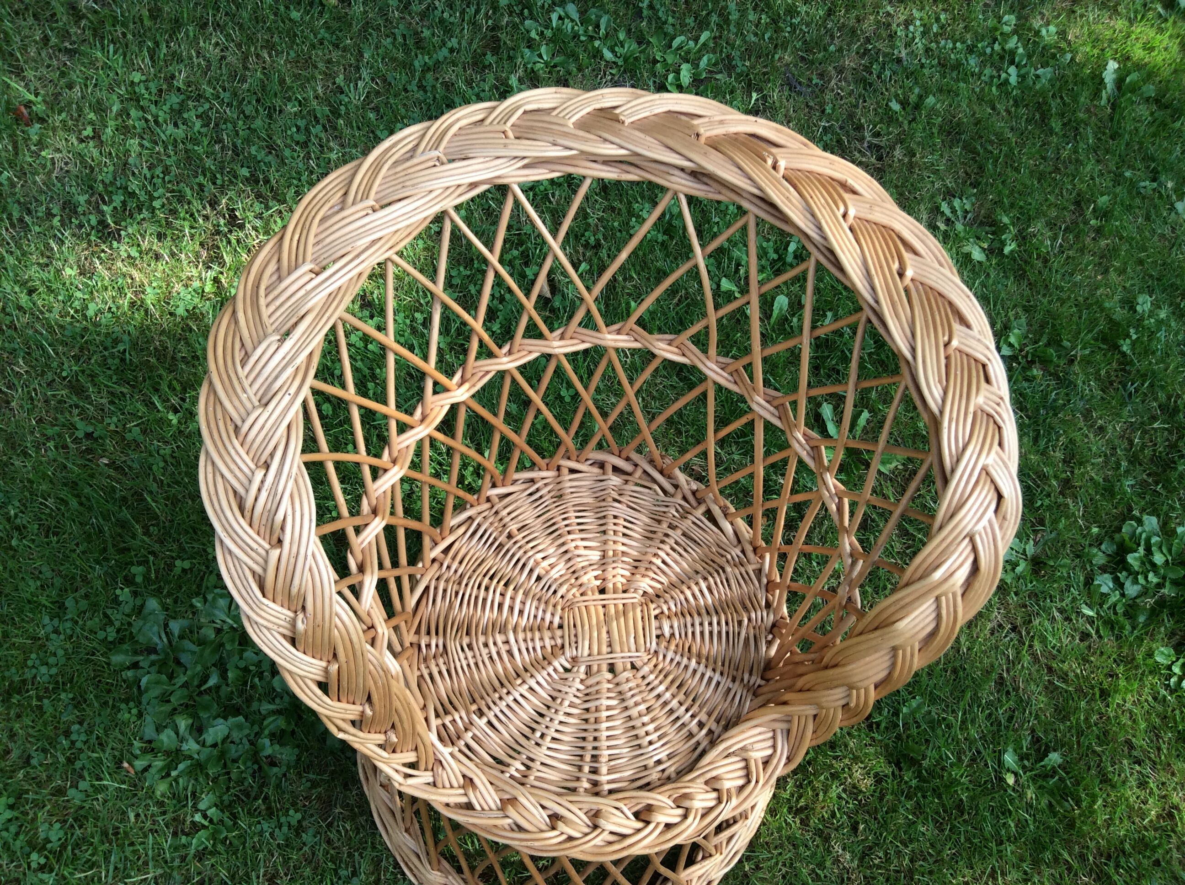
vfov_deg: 44.1
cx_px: 592
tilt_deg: -62.6
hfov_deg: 56.9
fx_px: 1094
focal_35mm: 32
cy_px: 442
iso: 32
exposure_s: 1/163
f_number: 2.4
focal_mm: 3.3
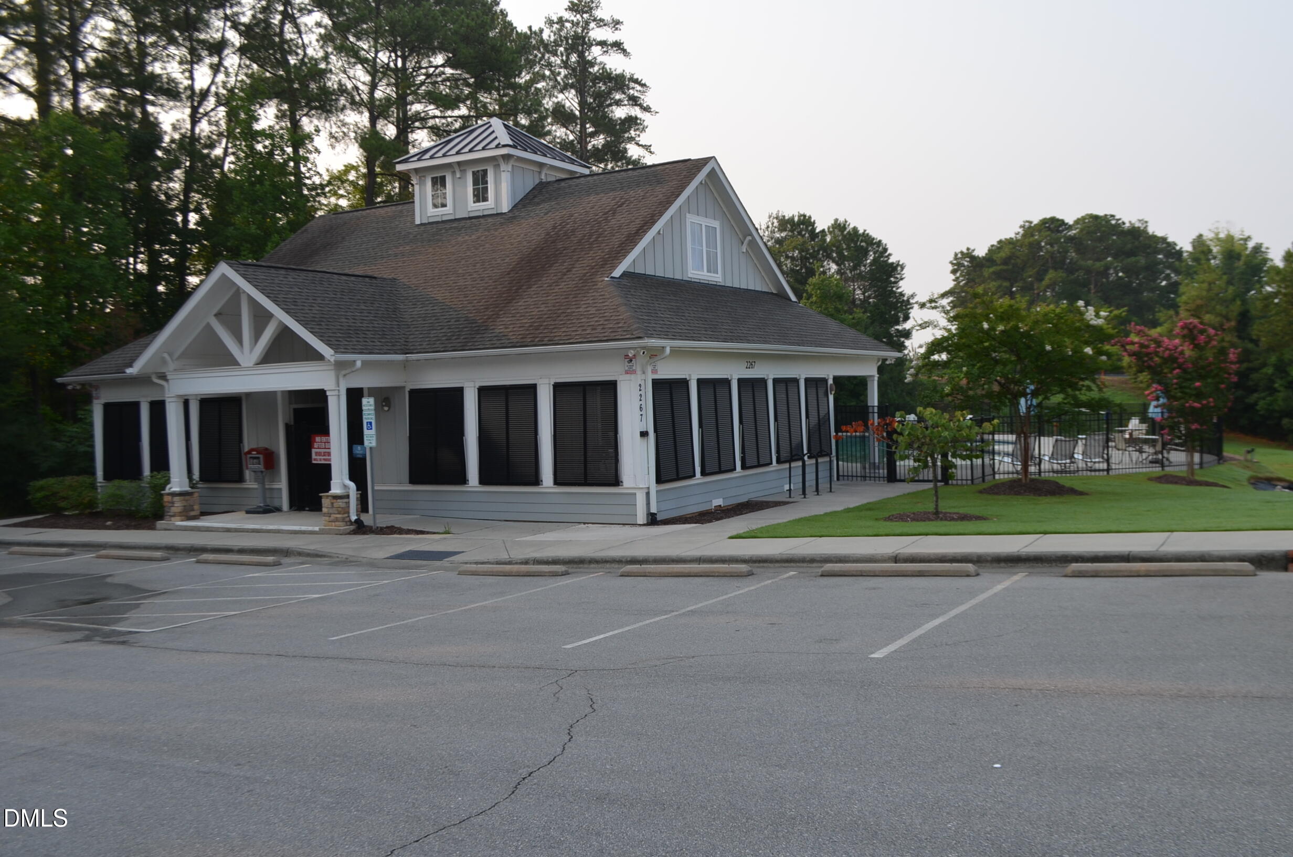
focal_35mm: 33
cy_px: 428
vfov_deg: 39.8
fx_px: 1183
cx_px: 646
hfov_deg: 57.3
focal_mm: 22
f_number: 7.1
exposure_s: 1/200
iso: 200
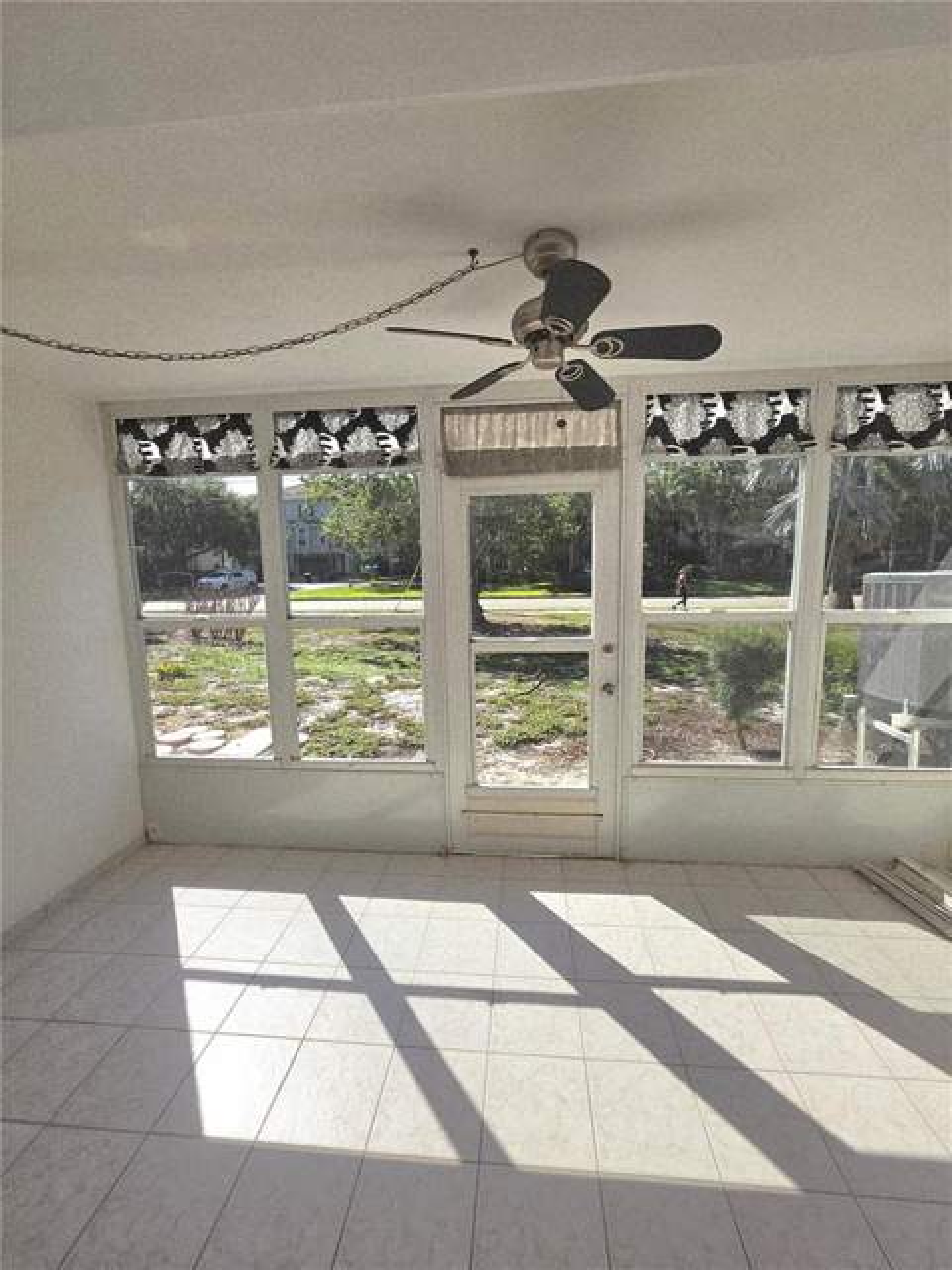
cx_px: 476
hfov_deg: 89.9
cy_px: 635
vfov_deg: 106.2
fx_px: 477
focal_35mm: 13
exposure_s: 1/1250
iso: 16
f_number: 1.9
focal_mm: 2.2
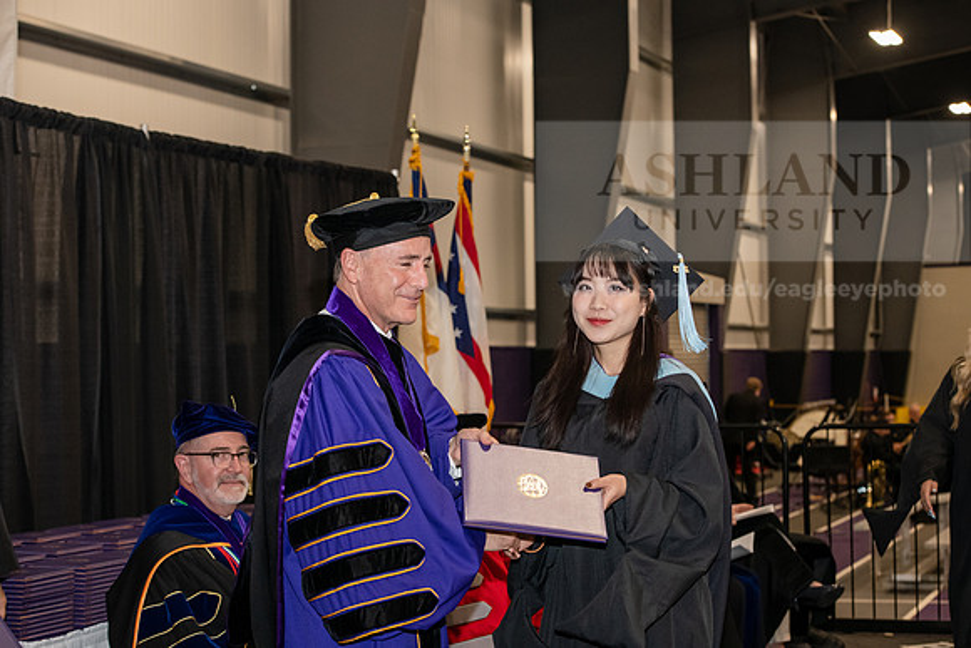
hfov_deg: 28.8
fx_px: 1888
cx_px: 486
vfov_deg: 19.5
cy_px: 324
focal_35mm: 70
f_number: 5.6
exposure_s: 1/200
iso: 2500
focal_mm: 70
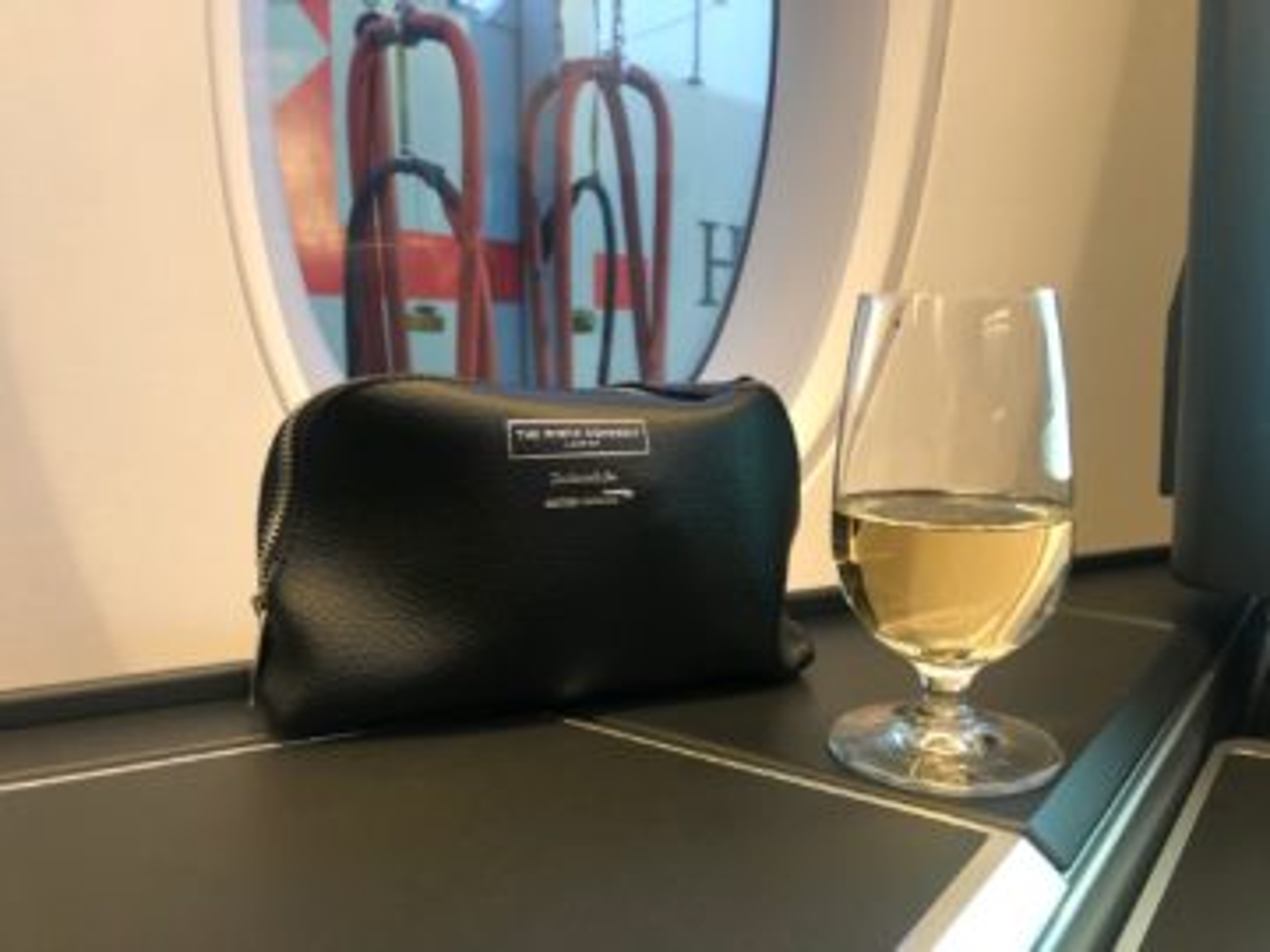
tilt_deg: -8.0
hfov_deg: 63.4
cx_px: 635
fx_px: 1027
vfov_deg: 49.7
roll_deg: +1.9
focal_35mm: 28
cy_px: 476
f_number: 1.8
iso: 100
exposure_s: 1/12
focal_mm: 4
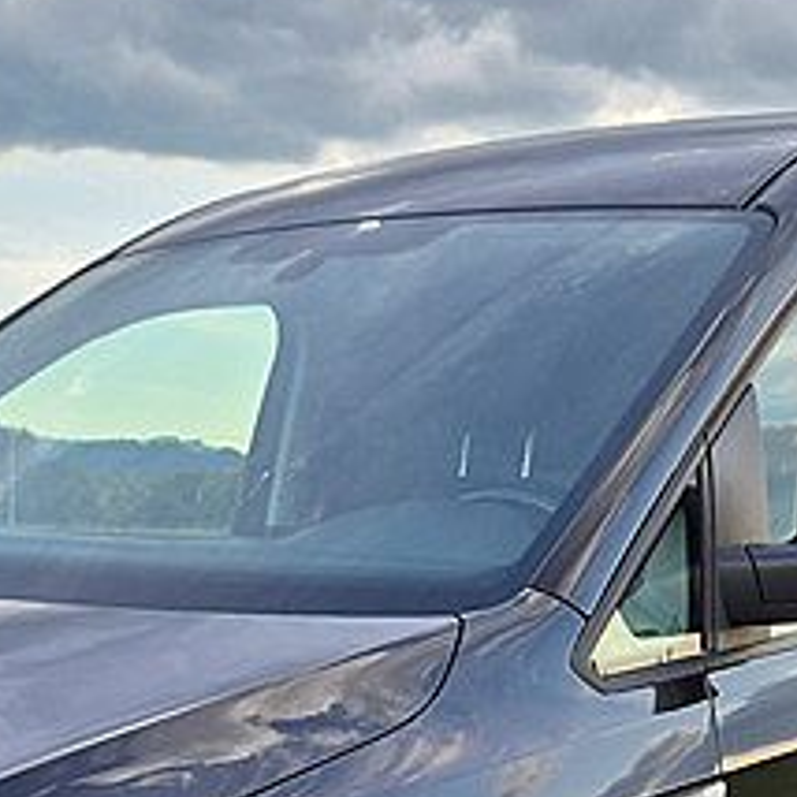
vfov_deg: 22.1
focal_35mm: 76
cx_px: 324
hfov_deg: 22.7
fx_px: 1980
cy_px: 763
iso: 25
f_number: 1.8
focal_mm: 5.4
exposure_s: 1/483
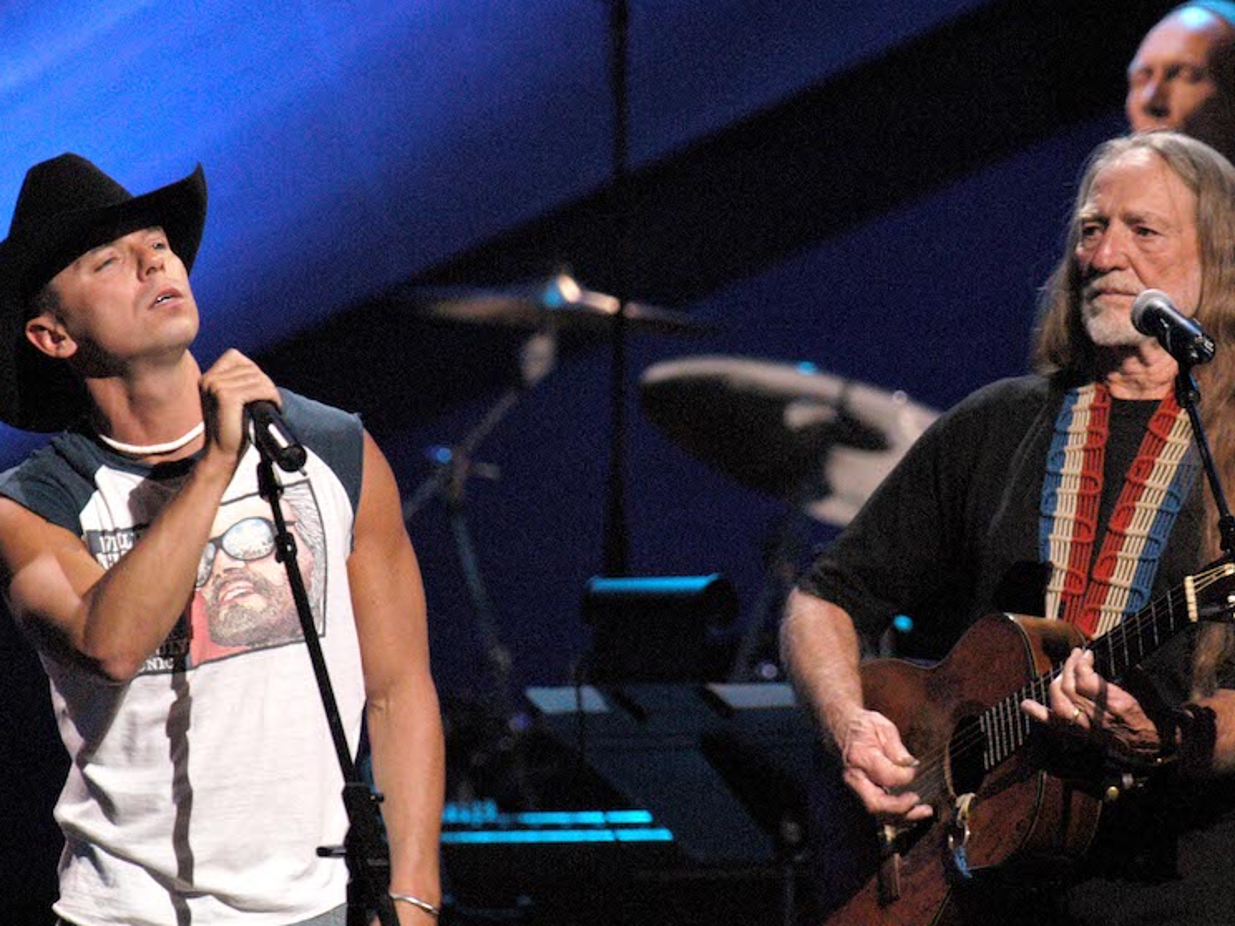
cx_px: 656
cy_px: 463
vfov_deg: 2.2
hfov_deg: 2.9
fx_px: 24403
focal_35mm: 684
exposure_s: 1/100
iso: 1600
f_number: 4
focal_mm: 420
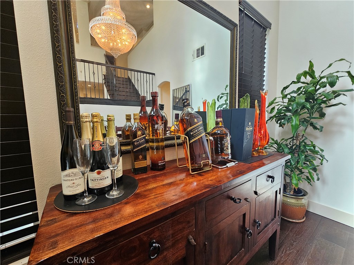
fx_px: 133
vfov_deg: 89.9
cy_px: 132
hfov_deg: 106.2
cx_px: 177
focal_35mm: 13
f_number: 2.2
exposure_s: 1/60
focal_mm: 2.2
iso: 100
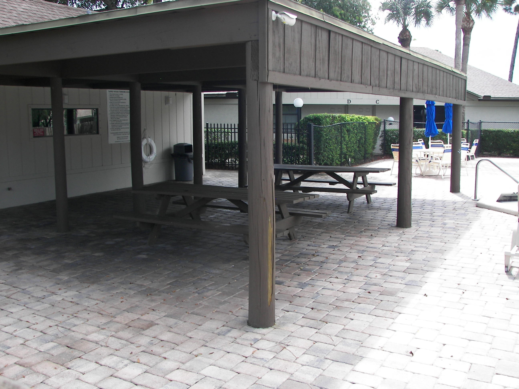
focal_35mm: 36
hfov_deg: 51.4
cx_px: 260
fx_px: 540
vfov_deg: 39.7
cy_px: 194
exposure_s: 1/250
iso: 50
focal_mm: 6
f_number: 2.8
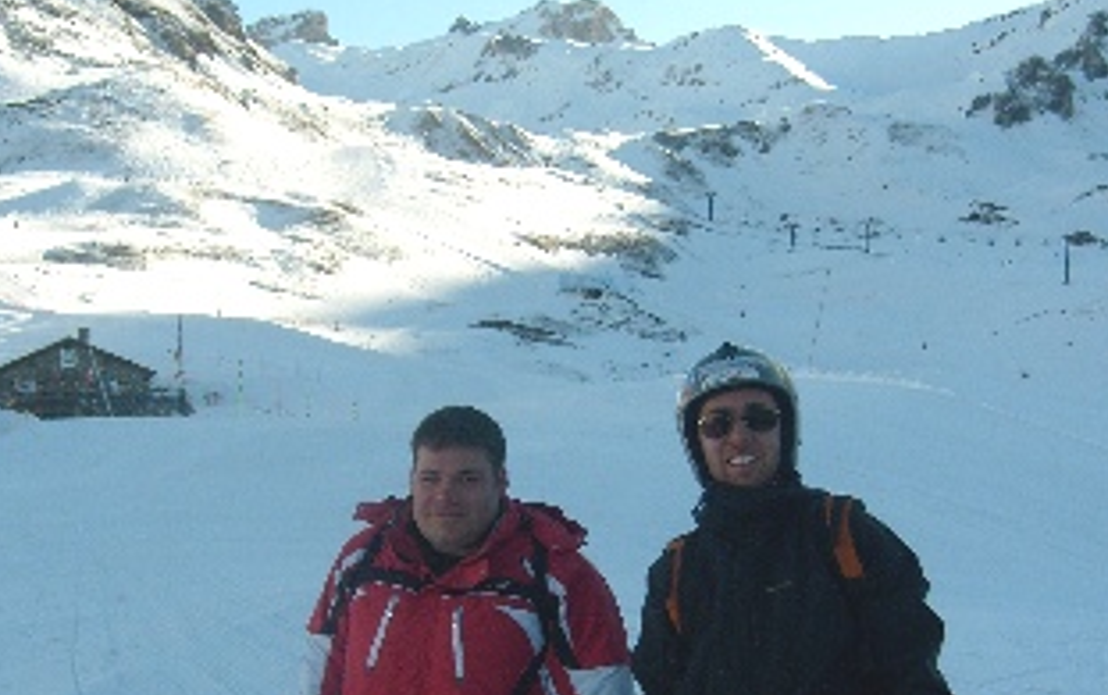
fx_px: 1844
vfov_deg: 21.2
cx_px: 556
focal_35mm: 61
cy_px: 520
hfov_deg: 33.4
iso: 80
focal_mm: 5.8
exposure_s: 1/250
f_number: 7.1
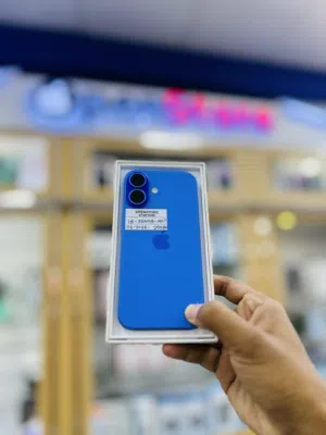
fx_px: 326
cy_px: 218
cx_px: 163
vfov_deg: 67.3
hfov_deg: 53.1
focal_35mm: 26
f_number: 1.5
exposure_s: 1/198
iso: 40
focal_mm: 5.7
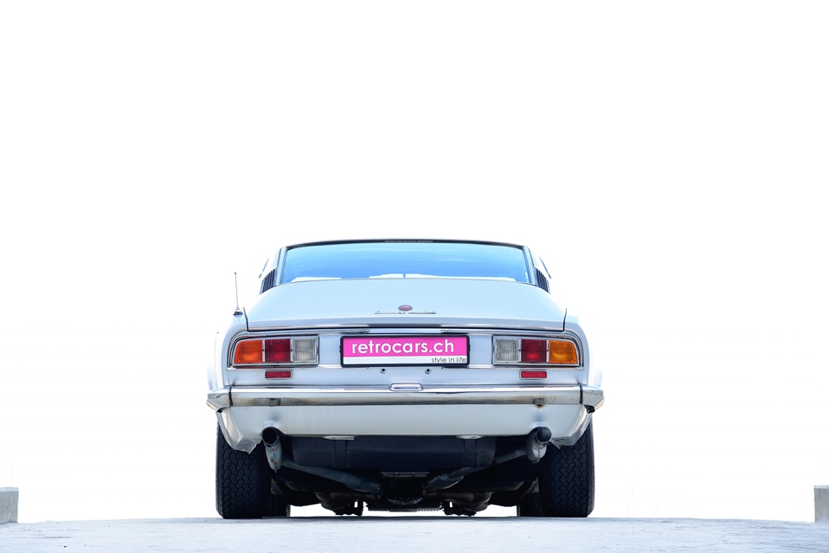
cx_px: 414
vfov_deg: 11.4
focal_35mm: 120
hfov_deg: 17.1
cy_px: 276
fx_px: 2764
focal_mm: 120
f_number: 6.3
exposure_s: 1/160
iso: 250
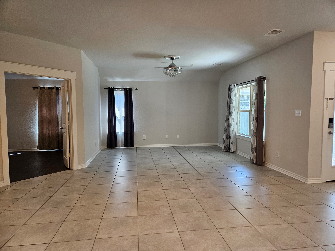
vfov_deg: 58.9
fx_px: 223
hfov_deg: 73.9
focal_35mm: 23
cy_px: 126
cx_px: 168
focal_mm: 5.4
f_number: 1.8
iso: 250
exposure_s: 1/120
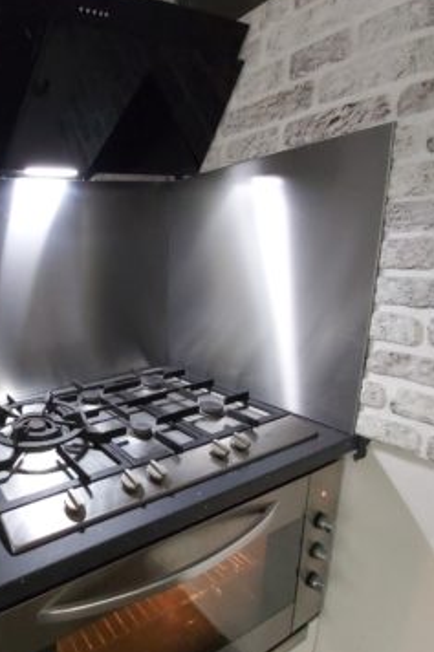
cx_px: 20
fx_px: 344
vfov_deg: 86.9
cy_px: 320
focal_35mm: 19
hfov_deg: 53.6
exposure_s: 1/20
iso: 500
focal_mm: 1.42
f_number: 2.2
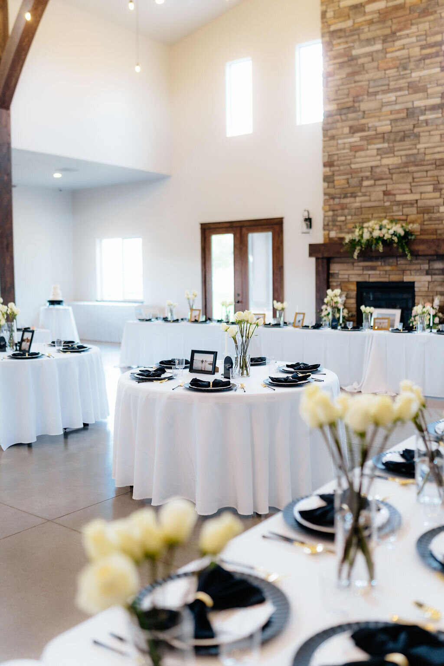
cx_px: 222
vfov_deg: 54.4
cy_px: 333
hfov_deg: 37.9
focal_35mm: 35
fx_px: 647
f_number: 1.8
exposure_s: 1/200
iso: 500
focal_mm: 35
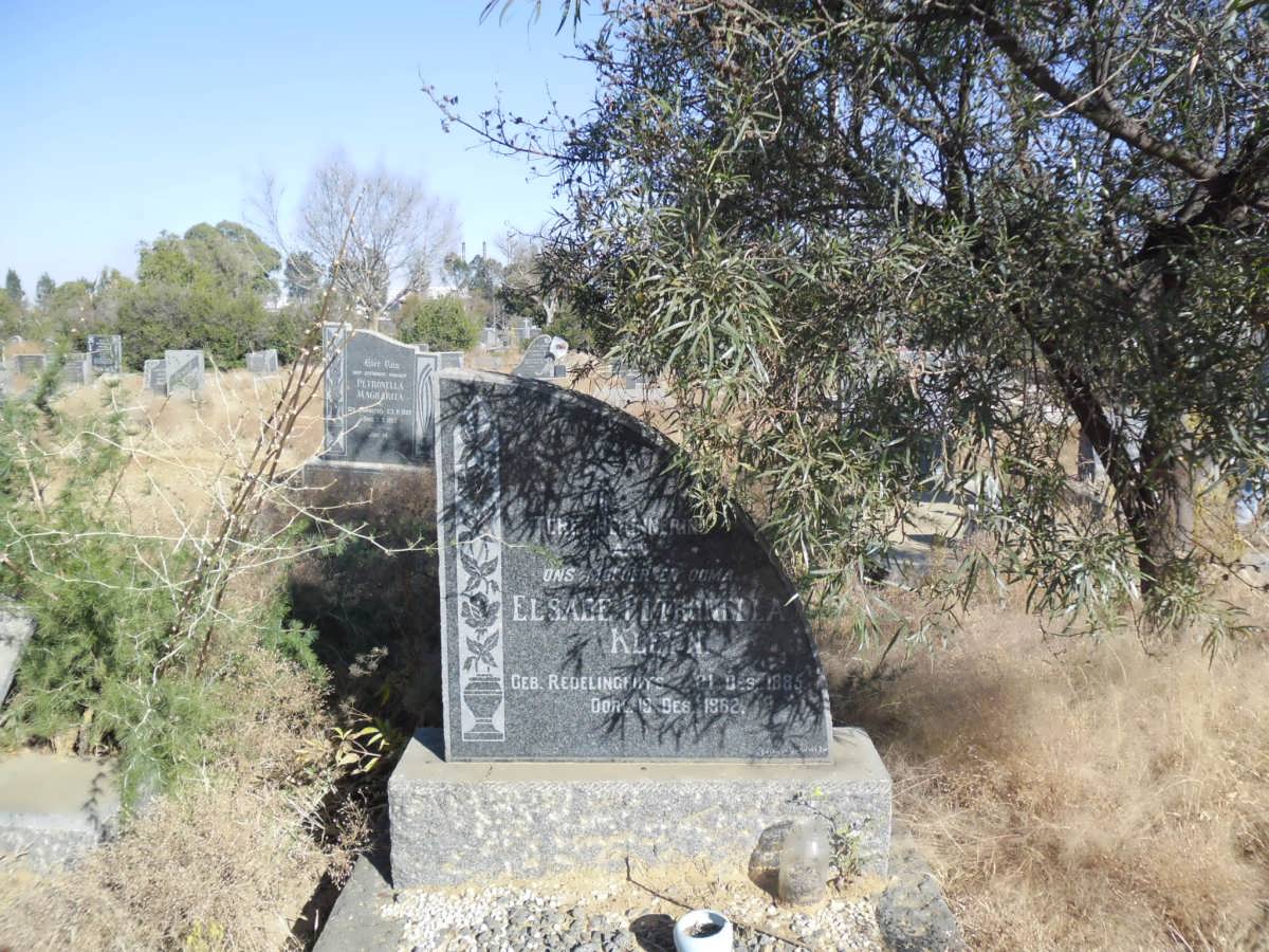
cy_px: 476
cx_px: 634
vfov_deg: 51.4
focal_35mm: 27
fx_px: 990
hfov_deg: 65.3
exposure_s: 1/534
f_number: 3.5
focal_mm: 4.9
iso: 80
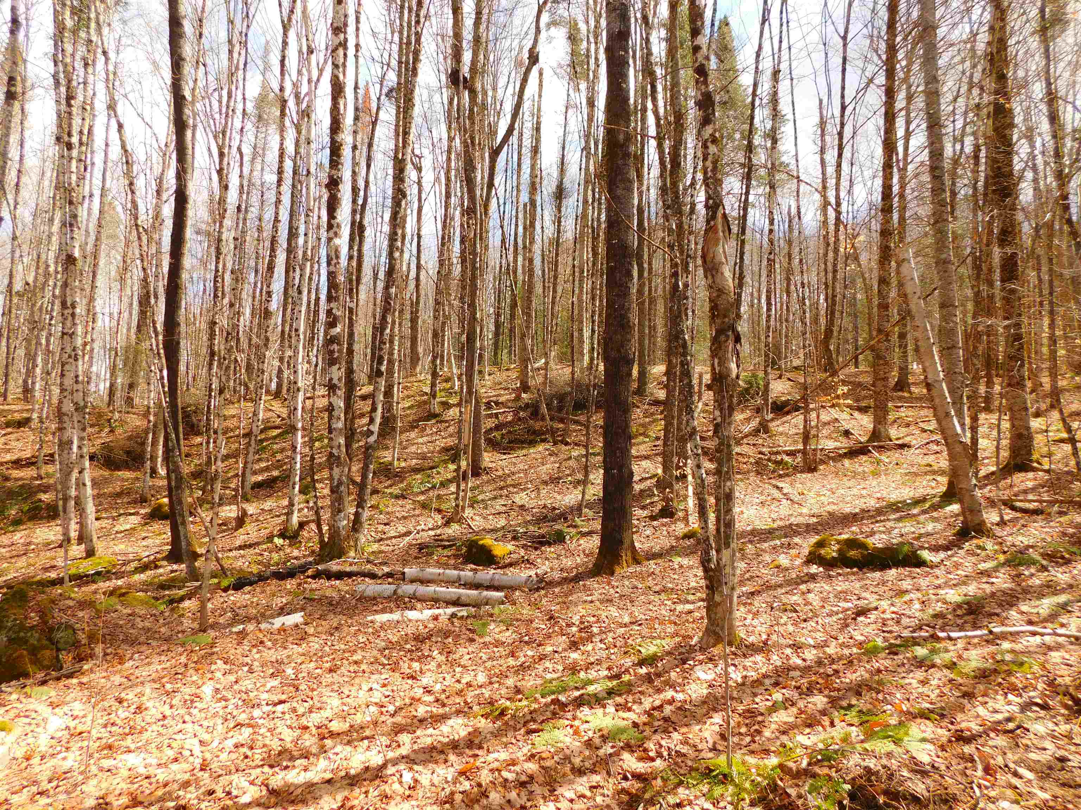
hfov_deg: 73.9
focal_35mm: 23
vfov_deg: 58.9
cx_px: 540
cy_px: 405
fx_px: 718
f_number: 3
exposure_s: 1/500
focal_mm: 4
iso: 125
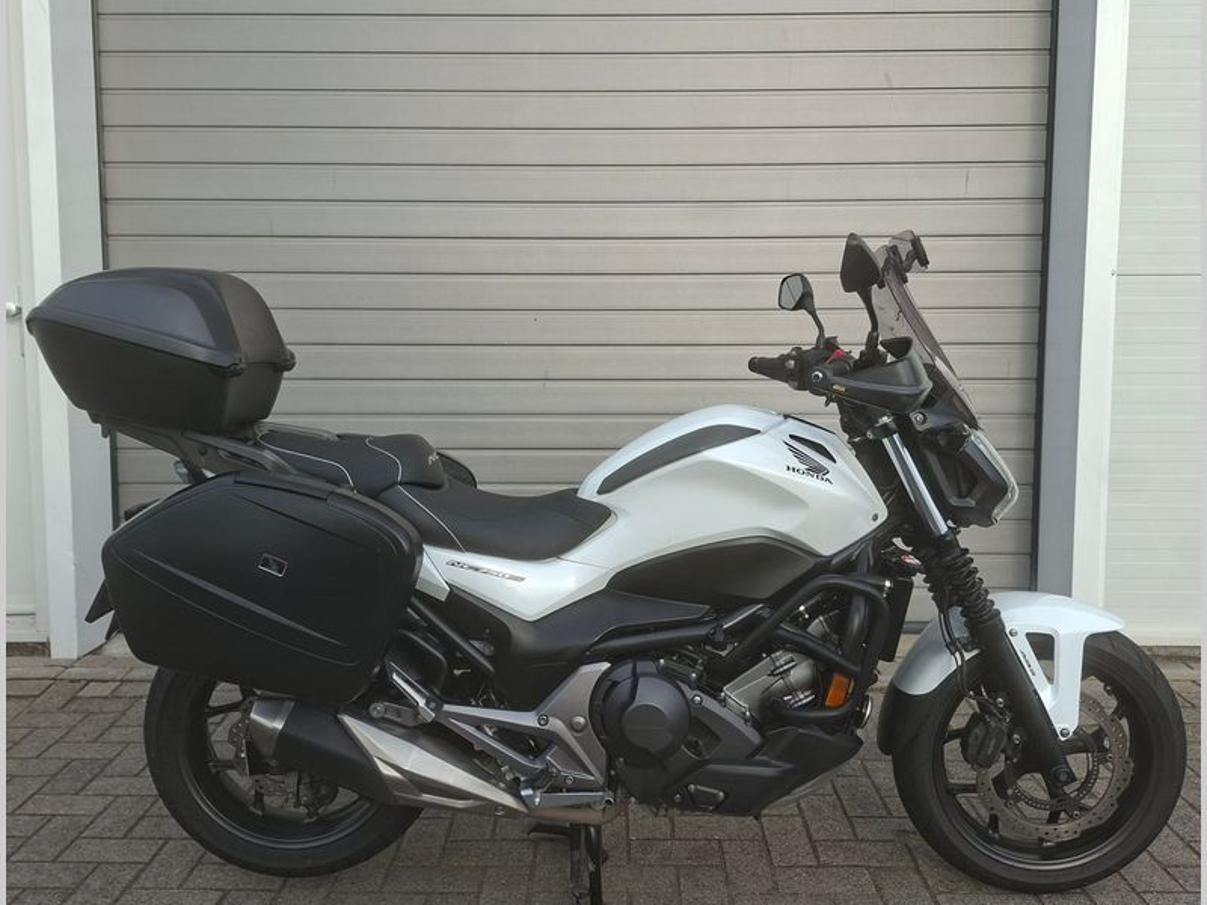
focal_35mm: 23
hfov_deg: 73.9
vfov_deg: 58.9
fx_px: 802
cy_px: 452
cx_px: 604
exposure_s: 1/455
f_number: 1.8
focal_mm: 5.54
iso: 50
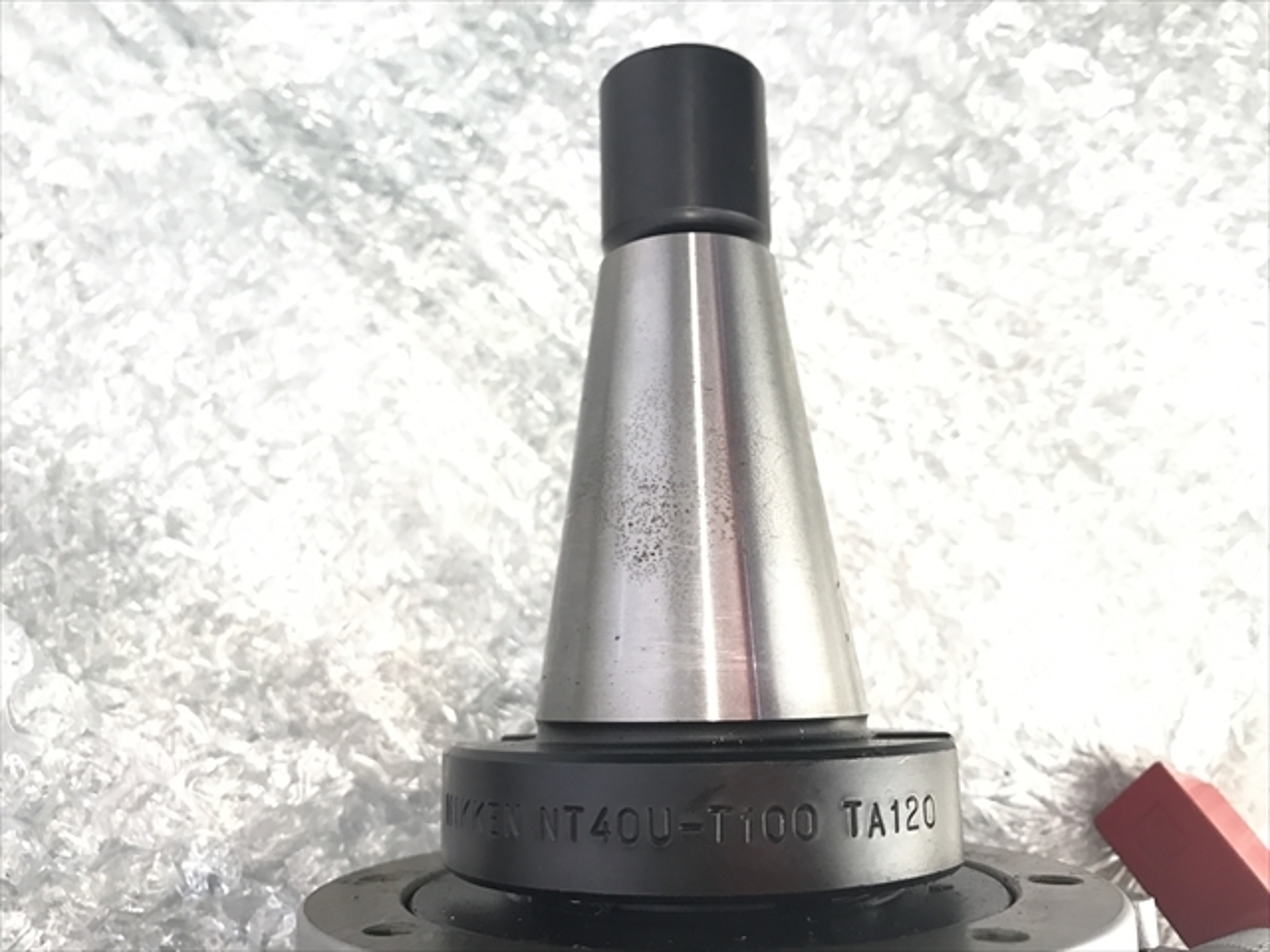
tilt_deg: -78.0
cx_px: 635
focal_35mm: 28
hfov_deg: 63.4
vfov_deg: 49.7
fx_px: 1027
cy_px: 476
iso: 40
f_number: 1.8
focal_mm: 3.99
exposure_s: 1/17
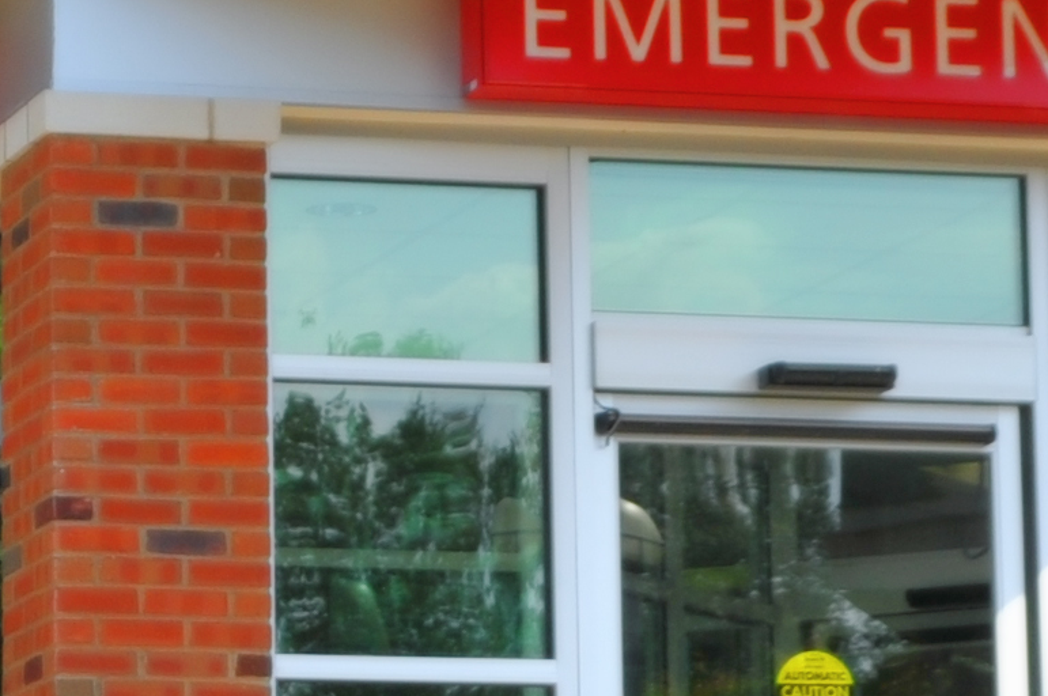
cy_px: 159
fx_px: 6309
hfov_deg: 9.5
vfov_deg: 6.3
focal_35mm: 217
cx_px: 99
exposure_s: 1/1000
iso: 200
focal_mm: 26
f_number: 3.8
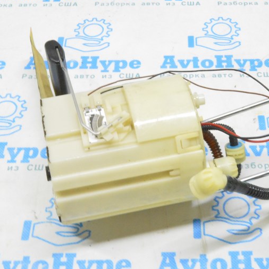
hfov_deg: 25.6
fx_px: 589
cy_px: 124
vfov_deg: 25.7
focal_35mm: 67
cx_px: 178
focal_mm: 26
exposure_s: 1/15
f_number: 20
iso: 6400
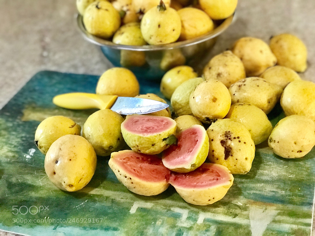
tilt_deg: -35.5
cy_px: 118
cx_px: 158
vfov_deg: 25.7
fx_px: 519
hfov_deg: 33.8
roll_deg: +3.8
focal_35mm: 57
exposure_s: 1/60
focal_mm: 6.6
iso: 1000
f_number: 2.8
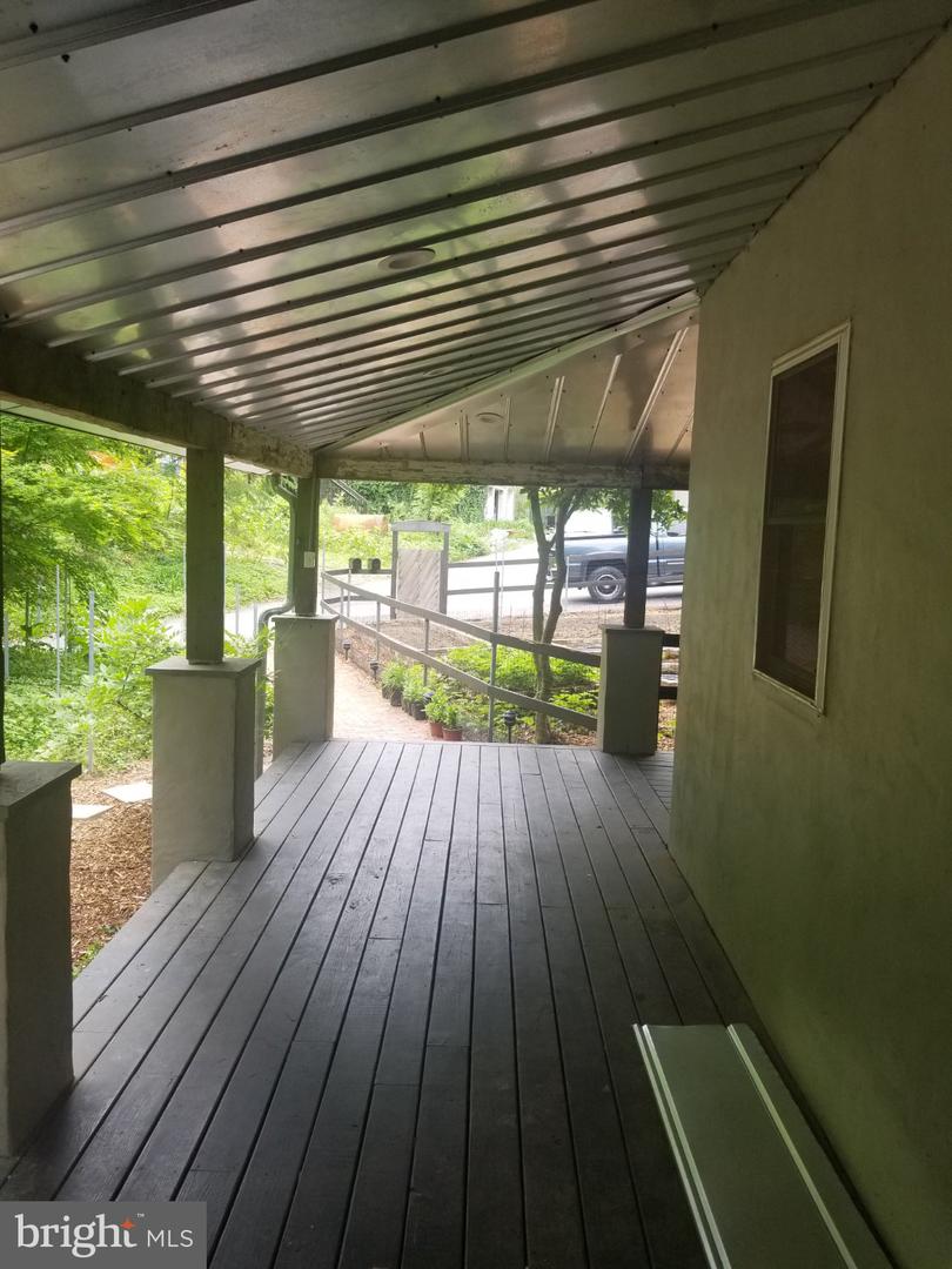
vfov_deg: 67.3
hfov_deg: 53.1
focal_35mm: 26
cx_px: 476
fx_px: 953
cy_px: 634
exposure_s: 1/154
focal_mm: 4.25
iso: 50
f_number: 1.7
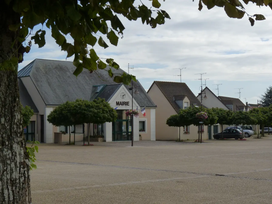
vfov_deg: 21.0
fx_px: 550
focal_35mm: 70
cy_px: 102
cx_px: 136
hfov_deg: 27.8
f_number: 5.6
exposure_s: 1/320
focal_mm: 12.4
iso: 125
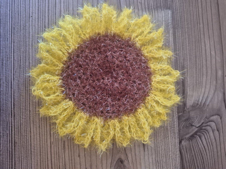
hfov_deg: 73.9
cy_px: 84
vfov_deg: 58.9
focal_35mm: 23
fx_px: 150
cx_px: 113
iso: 1000
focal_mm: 5.4
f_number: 1.8
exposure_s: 1/100
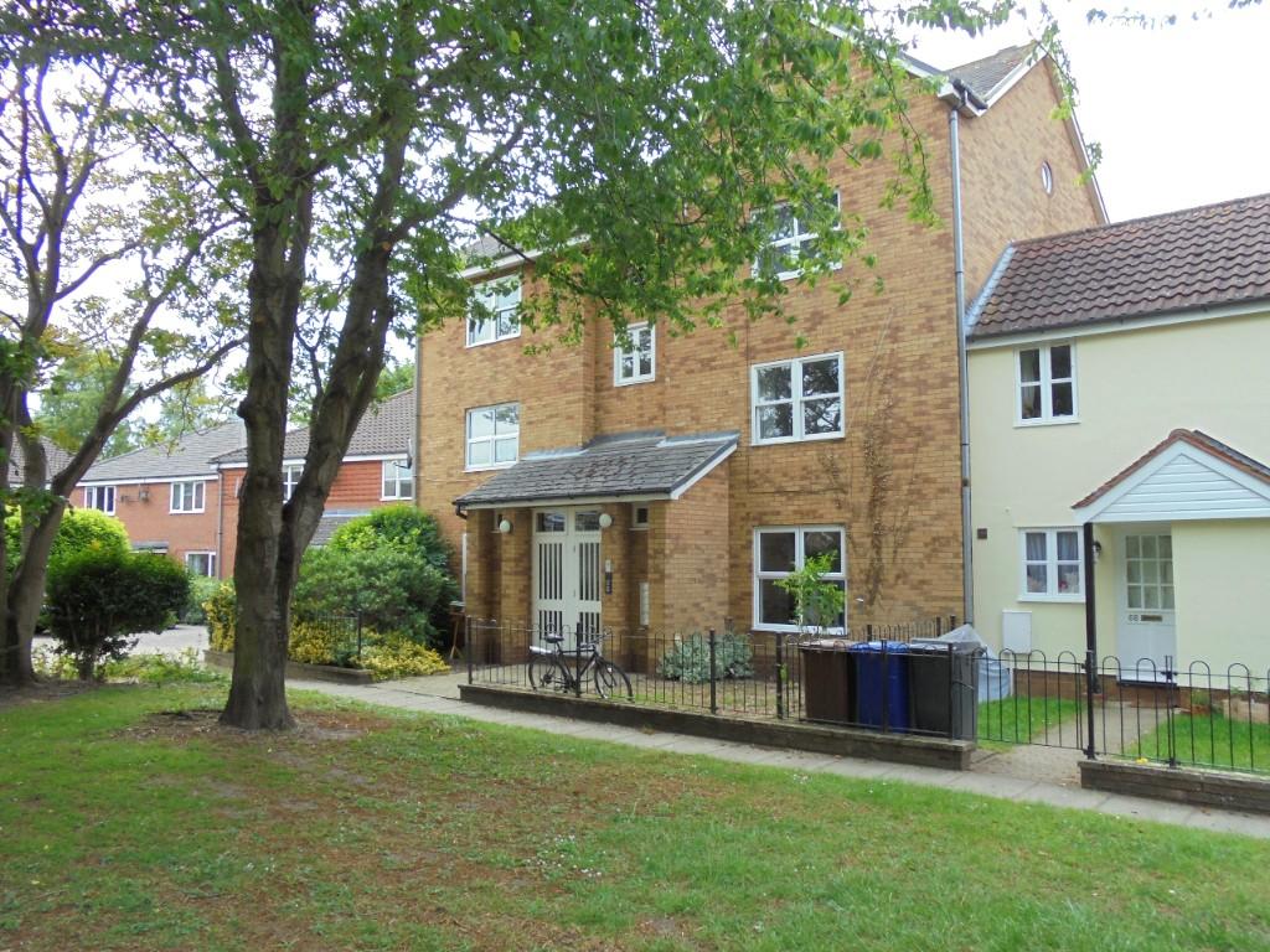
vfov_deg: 53.1
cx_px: 635
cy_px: 476
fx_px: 954
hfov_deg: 67.3
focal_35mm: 26
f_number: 3.5
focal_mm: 4.6
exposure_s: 1/160
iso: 100
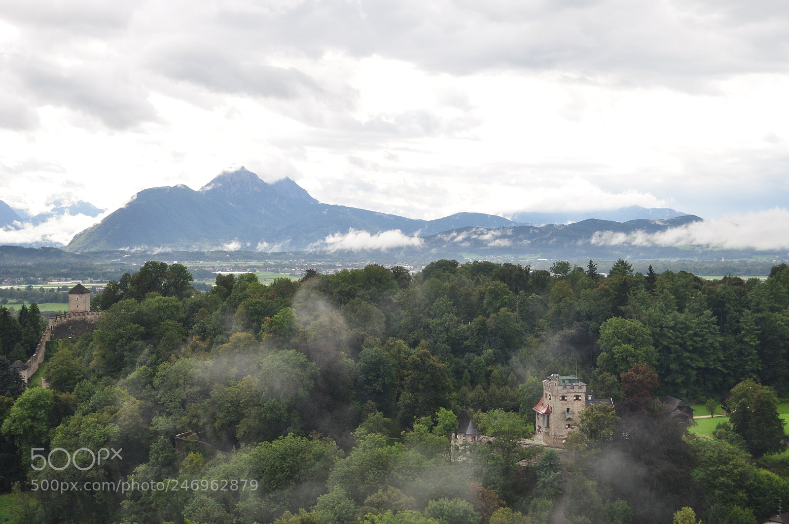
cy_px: 262
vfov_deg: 28.0
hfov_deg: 41.2
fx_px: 1051
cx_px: 394
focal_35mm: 48
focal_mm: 32
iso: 200
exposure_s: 1/60
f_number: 8
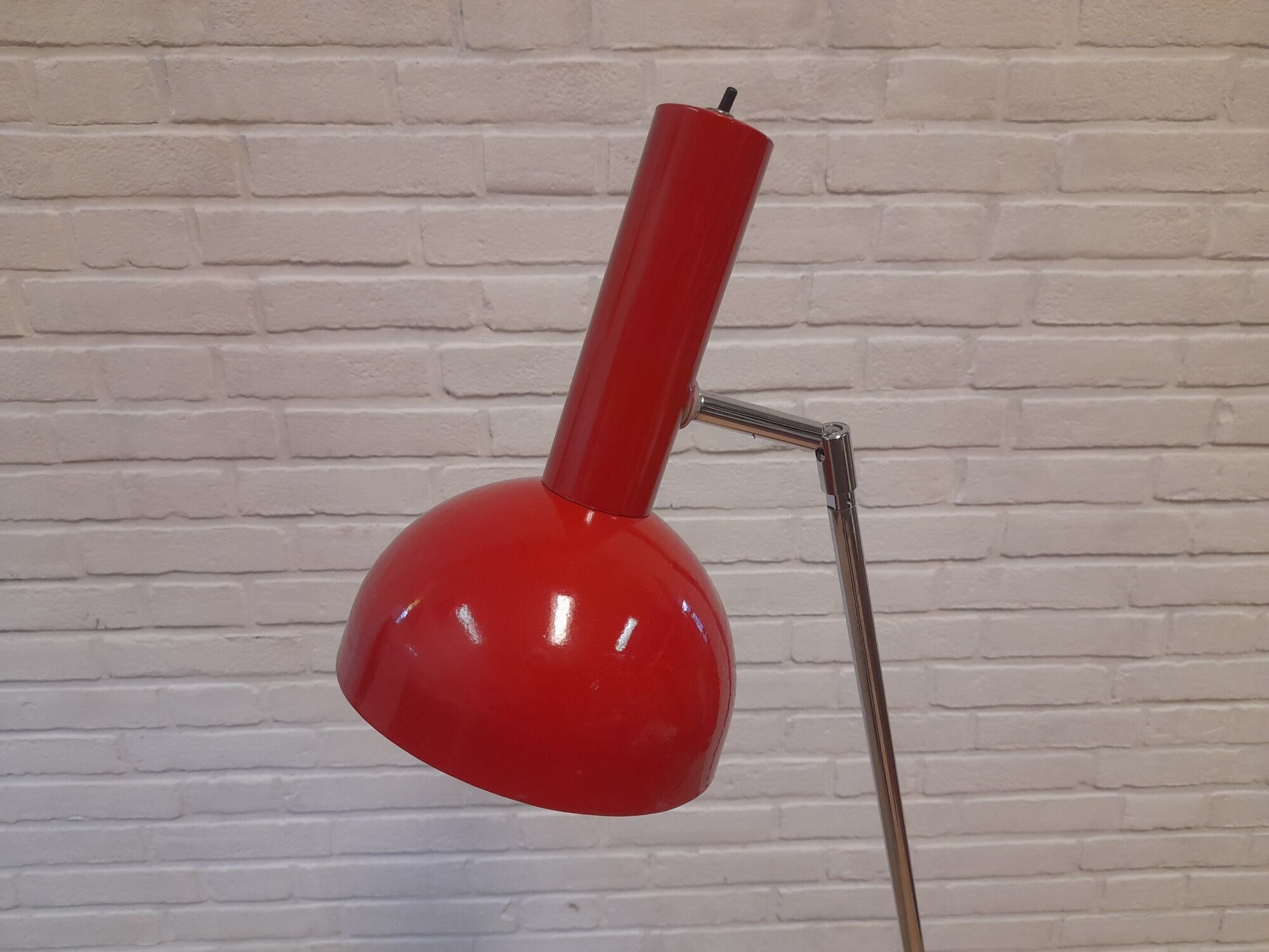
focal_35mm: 25
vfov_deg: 54.9
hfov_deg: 69.4
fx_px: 916
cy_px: 476
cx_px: 634
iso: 160
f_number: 2
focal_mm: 4.6
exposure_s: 1/50
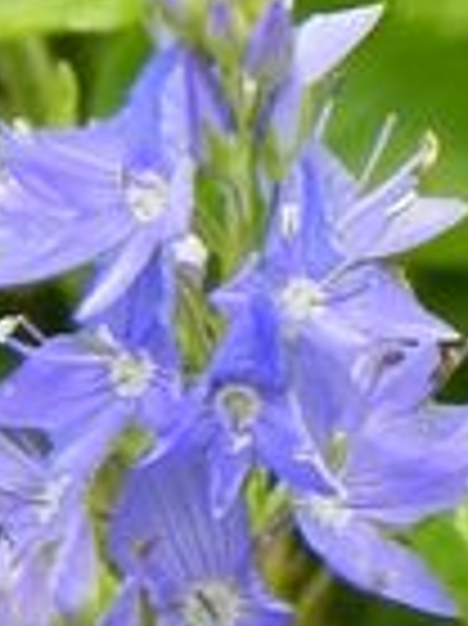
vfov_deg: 1.2
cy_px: -540
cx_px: 4
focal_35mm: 1674
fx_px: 30223
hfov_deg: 0.9
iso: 160
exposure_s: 1/250
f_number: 5
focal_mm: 51.8
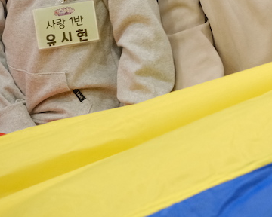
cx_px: 329
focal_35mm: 280
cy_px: -25
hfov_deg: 6.9
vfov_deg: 5.5
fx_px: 2254
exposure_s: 1/160
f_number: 4
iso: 3200
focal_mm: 70
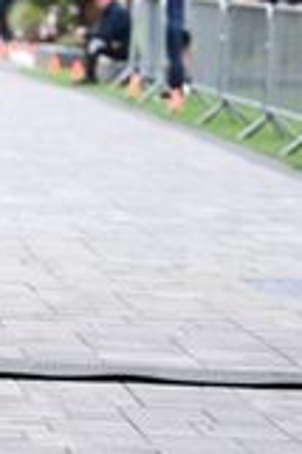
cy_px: 17
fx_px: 3405
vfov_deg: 7.6
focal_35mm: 270
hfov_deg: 5.0
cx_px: -165
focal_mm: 79
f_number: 2.8
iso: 1250
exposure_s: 1/1250
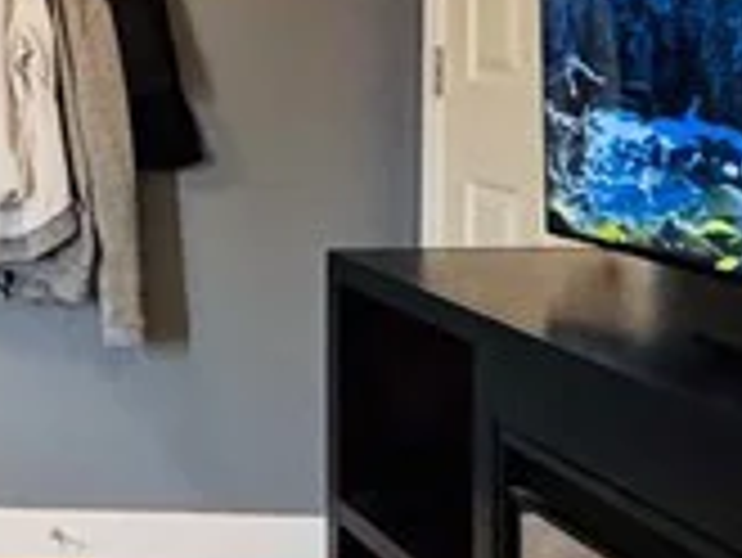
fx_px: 1866
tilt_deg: -3.3
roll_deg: +1.2
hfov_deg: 18.3
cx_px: -553
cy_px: 112
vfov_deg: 16.9
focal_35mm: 87
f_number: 2.2
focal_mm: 2.22
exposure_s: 1/60
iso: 1000
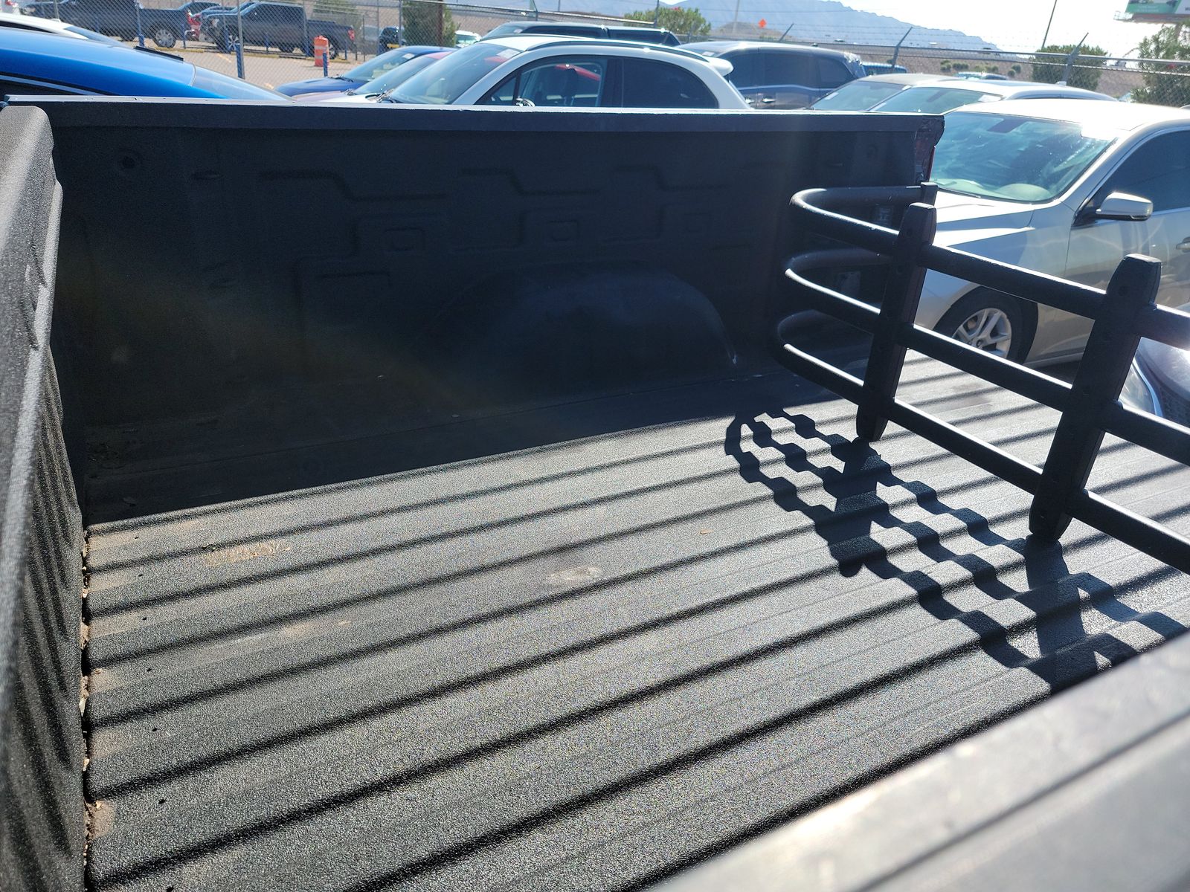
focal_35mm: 24
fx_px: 825
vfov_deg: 56.8
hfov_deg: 71.6
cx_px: 595
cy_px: 446
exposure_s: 1/537
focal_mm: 6.7
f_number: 1.8
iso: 50
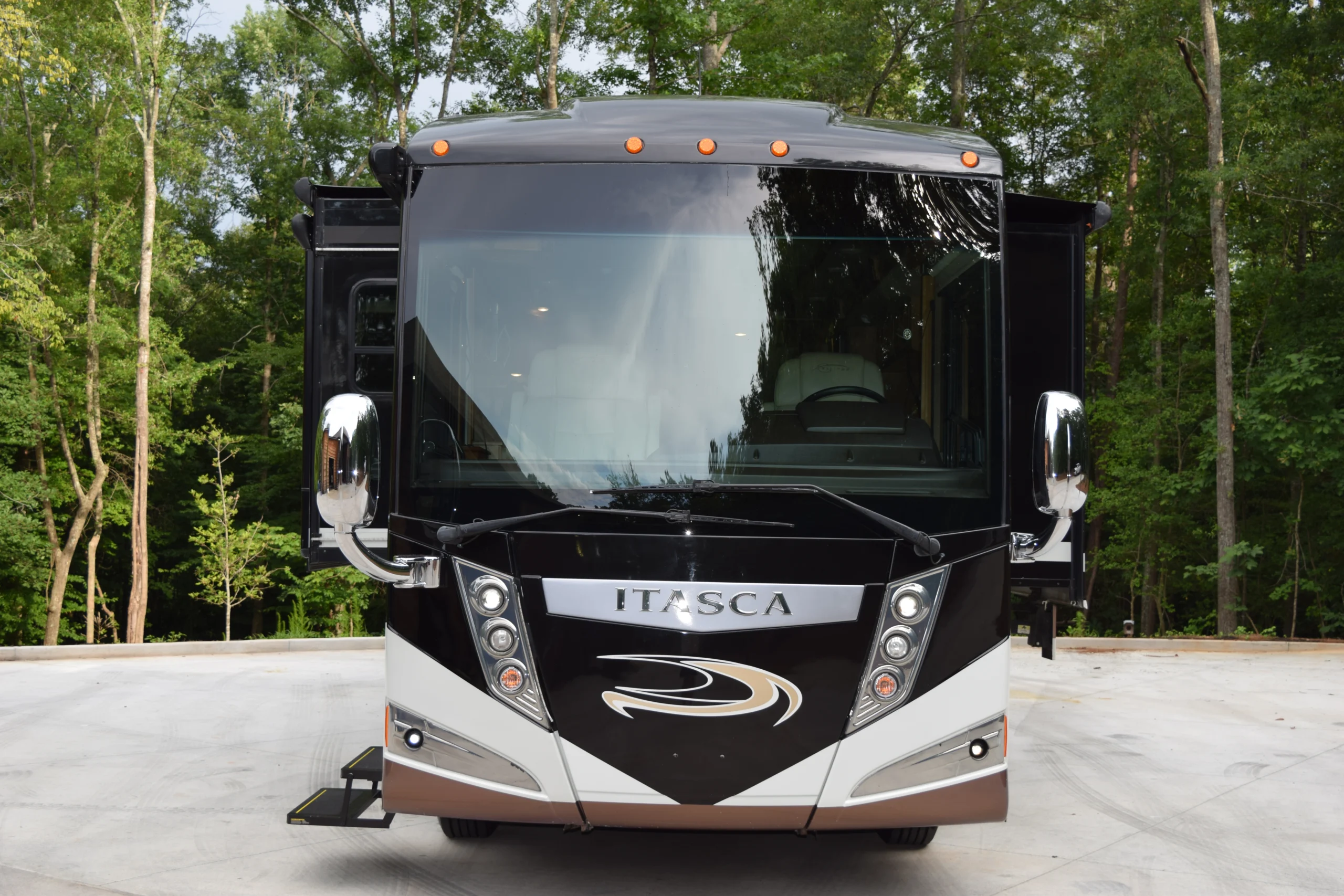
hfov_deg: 42.3
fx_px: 1736
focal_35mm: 46
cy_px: 448
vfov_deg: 28.9
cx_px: 672
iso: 110
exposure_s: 1/125
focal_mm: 31
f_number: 5.6
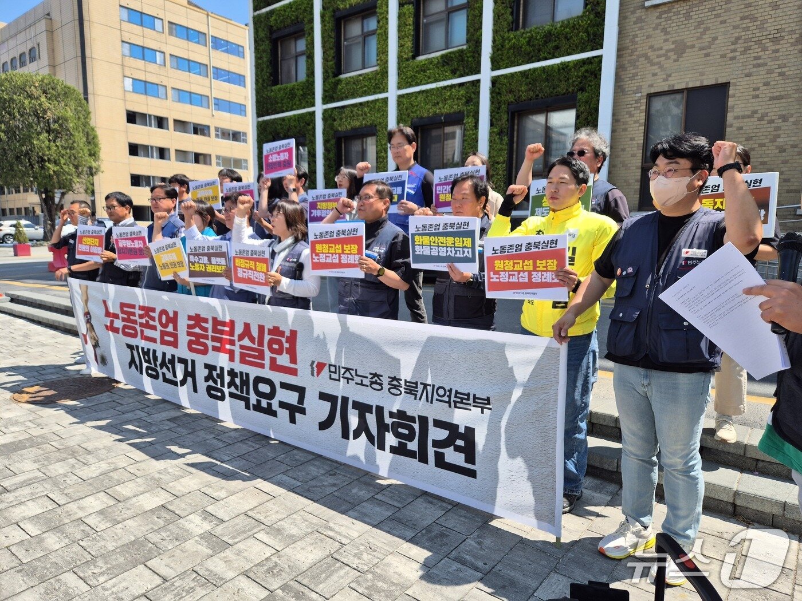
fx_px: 533
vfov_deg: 58.9
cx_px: 401
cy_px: 300
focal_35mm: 23
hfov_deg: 73.9
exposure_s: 1/988
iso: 25
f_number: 1.8
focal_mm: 5.4
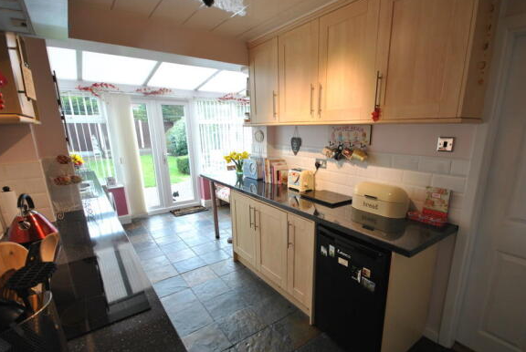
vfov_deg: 70.4
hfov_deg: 93.0
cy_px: 195
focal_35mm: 17
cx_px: 285
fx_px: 249
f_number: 4
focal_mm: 10
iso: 200
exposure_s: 1/30
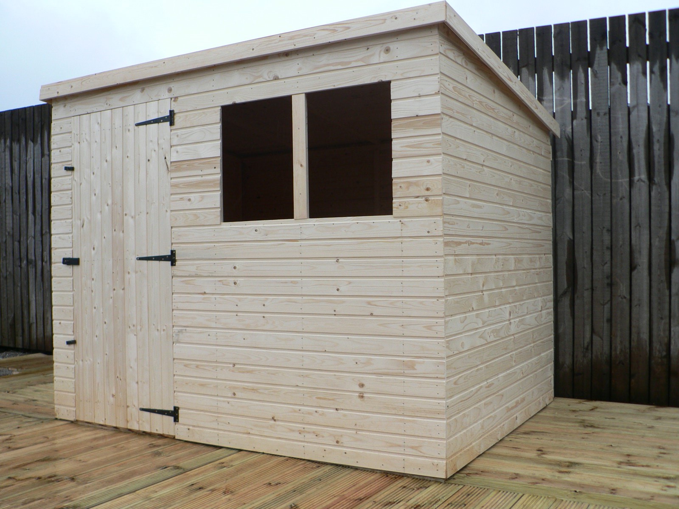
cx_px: 340
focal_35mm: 36
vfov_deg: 39.7
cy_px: 254
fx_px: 706
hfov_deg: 51.4
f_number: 3.2
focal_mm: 6
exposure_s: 1/80
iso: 80
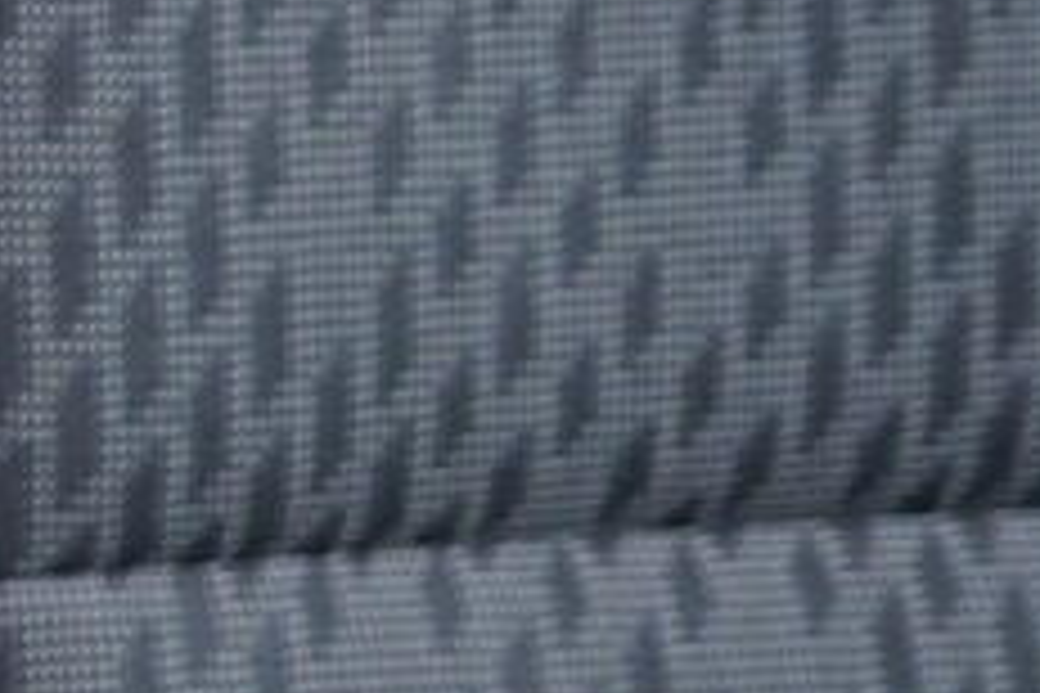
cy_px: 0
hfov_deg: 7.9
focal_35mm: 224
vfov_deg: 6.1
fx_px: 6471
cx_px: -2066
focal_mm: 24
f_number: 2.8
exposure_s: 1/40
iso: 320
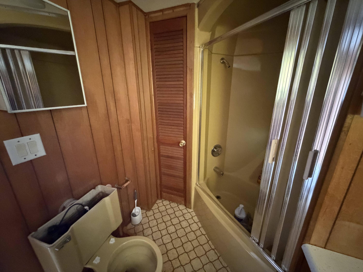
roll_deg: +0.3
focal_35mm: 14
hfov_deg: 102.1
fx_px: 147
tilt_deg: -17.7
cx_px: 182
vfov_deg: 85.7
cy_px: 136
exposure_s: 1/39
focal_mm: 2.22
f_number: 2.2
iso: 1600
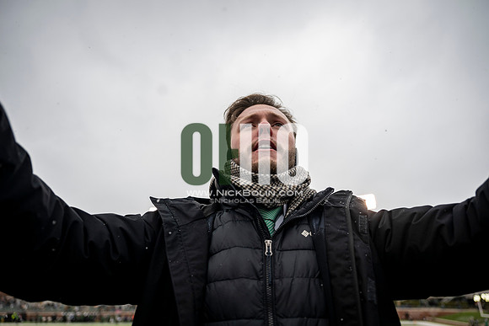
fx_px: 326
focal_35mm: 24
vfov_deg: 53.2
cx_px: 244
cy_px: 163
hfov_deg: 73.7
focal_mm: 24
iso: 160
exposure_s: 1/500
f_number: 2.8
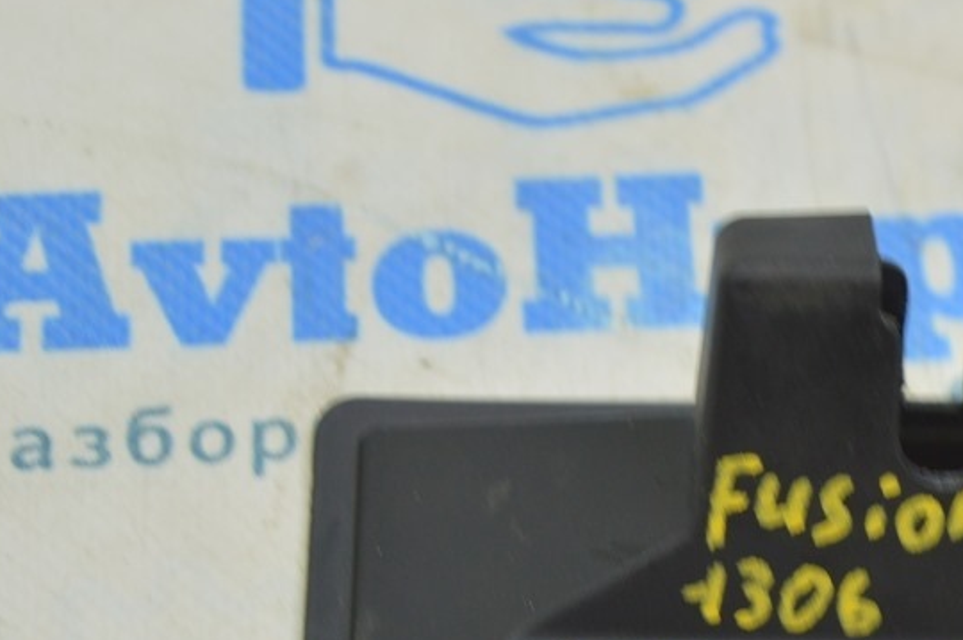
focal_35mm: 148
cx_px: 836
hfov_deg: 13.8
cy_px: 587
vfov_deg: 9.2
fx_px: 3955
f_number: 5.6
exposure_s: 1/20
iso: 400
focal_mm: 52
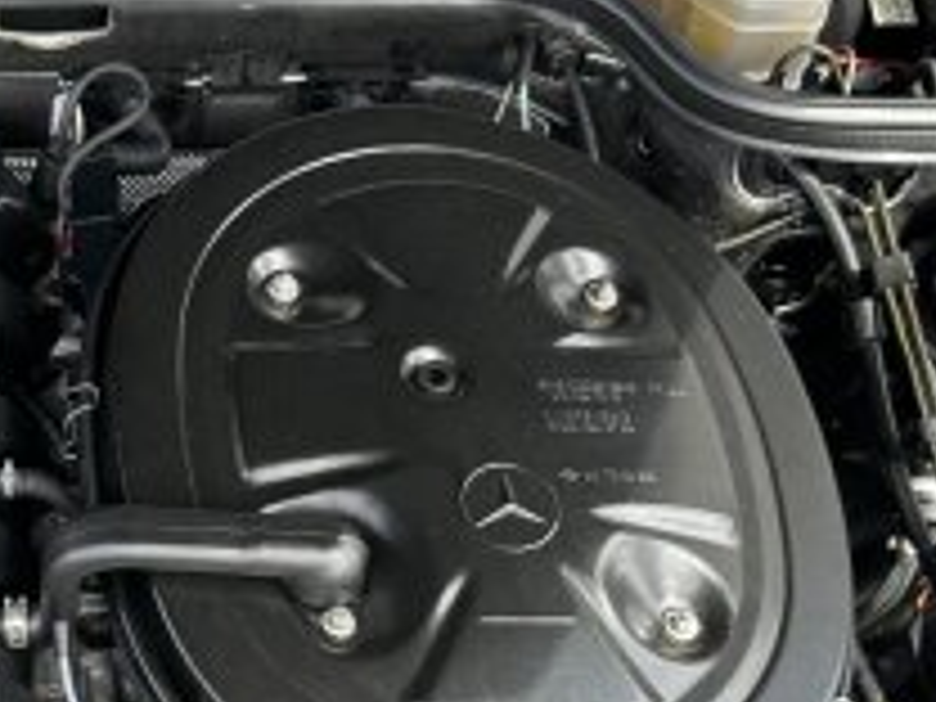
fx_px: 2001
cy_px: 756
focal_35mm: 74
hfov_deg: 25.1
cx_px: 14
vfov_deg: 19.2
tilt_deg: -56.1
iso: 80
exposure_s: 1/334
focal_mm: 6.86
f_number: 1.78
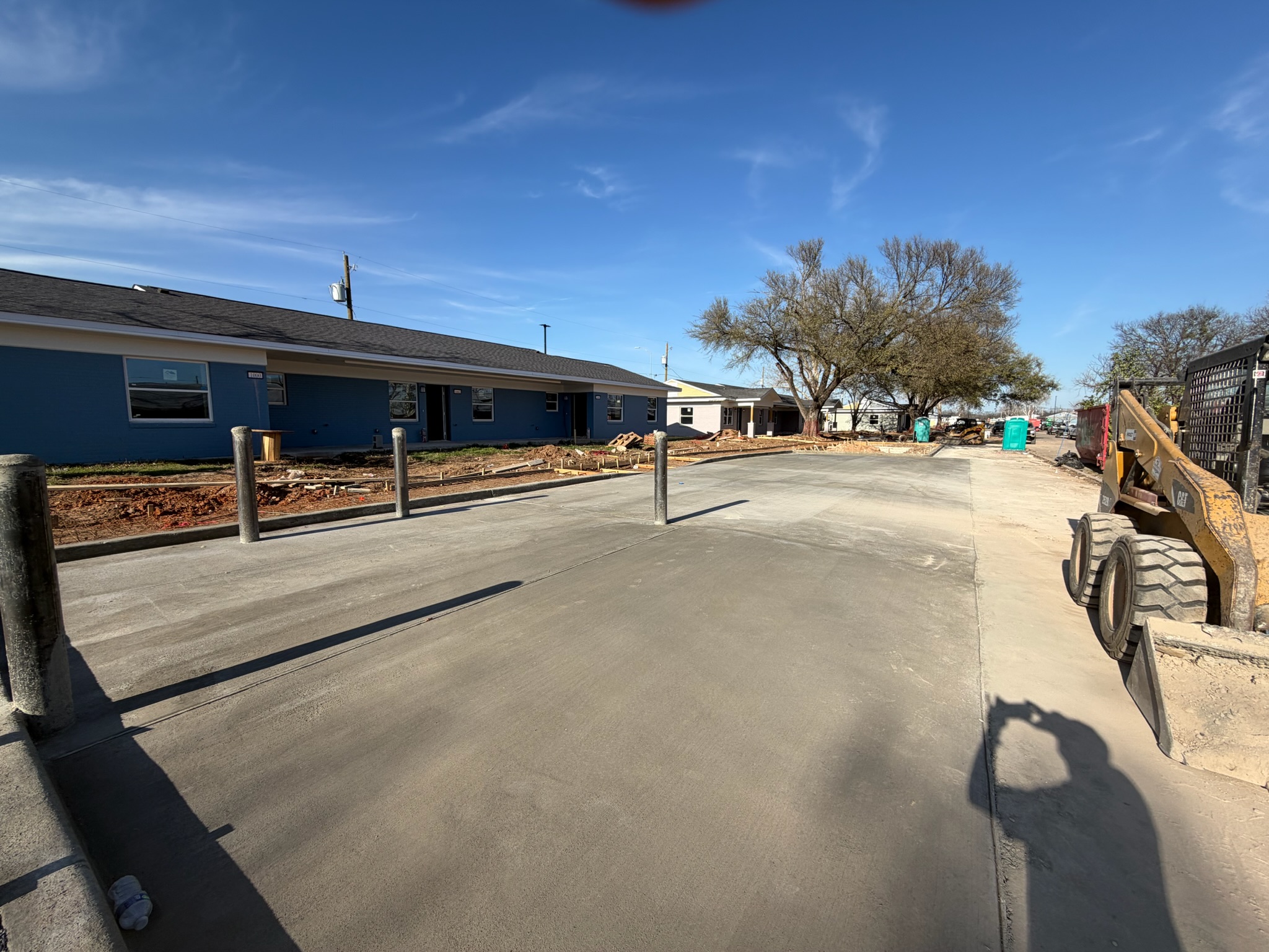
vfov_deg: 85.7
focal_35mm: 14
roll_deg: -0.2
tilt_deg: -7.9
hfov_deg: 102.1
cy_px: 476
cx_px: 634
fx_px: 513
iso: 20
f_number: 2.2
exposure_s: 1/876
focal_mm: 2.22
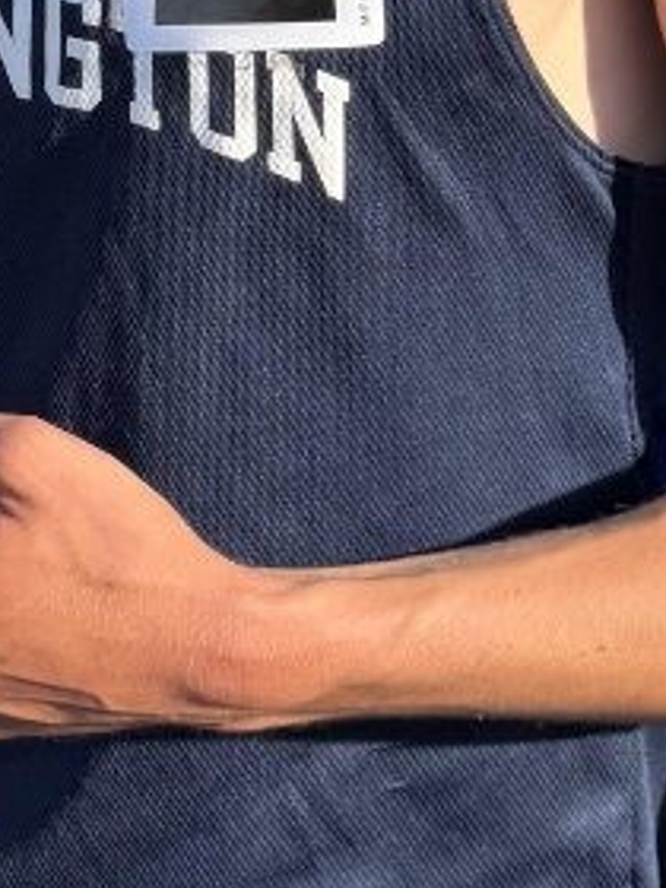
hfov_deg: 10.5
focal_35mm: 137
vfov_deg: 14.1
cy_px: -95
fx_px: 3514
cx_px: -320
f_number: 1.8
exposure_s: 1/2370
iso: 80
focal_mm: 6.8
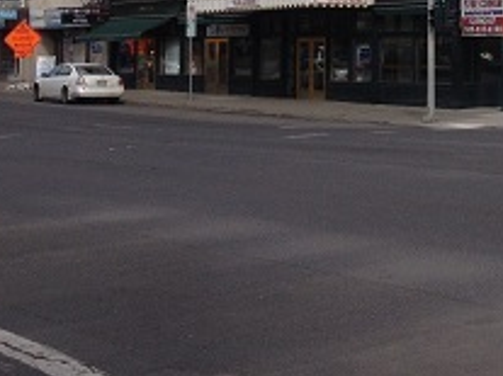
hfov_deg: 19.9
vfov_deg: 15.4
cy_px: -53
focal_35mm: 93
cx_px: 593
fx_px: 1351
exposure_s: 1/1175
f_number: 2.4
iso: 50
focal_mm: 4.28
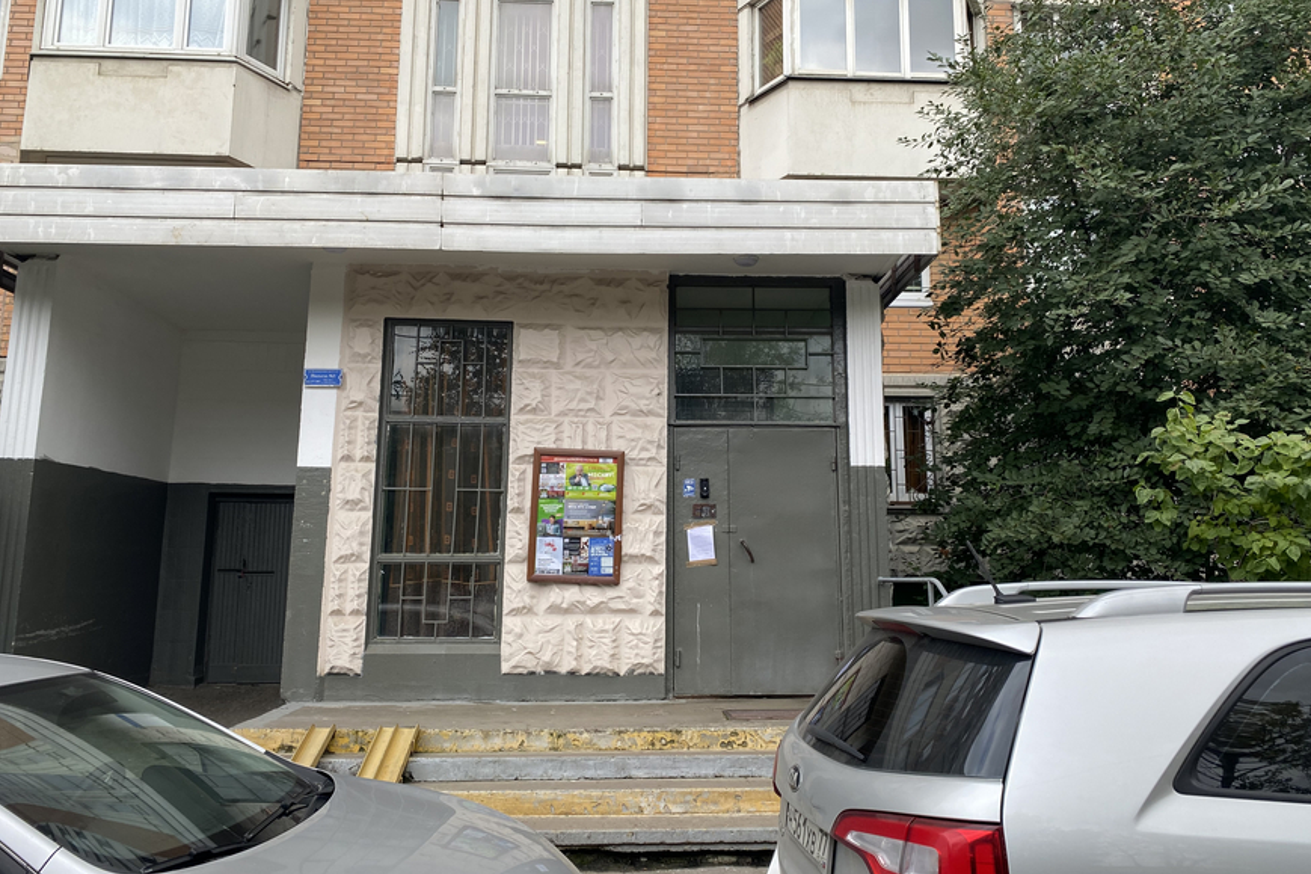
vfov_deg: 46.4
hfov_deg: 65.5
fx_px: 1019
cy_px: 411
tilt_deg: +10.0
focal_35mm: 28
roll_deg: -1.0
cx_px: 673
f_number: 1.8
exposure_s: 1/328
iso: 32
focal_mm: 4.25
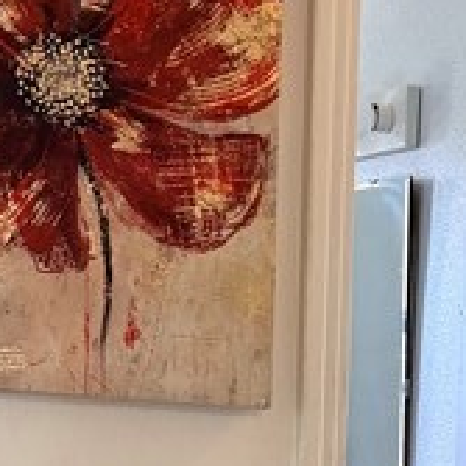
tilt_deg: -7.8
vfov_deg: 12.8
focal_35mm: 130
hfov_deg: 13.2
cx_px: 474
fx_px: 1980
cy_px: 684
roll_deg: -1.7
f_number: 1.78
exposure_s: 1/60
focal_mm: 6.76
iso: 125
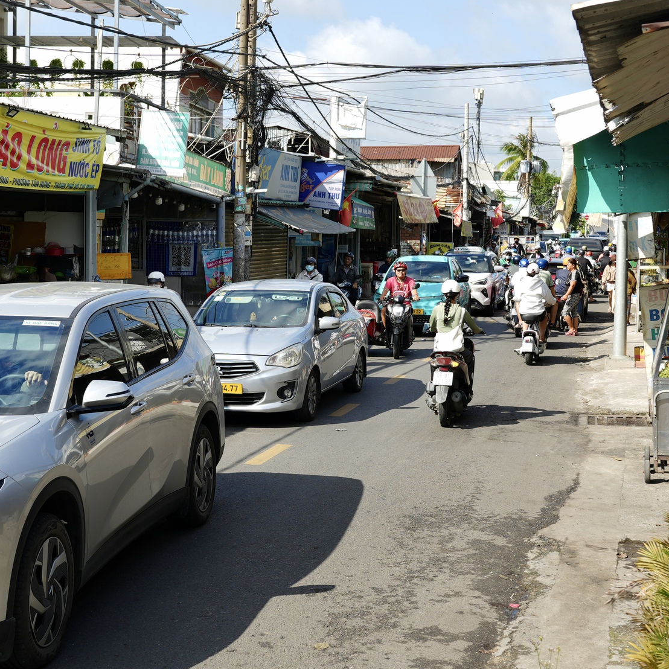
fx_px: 1203
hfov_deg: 31.0
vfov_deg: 31.1
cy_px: 300
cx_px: 260
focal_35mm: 55
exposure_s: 1/320
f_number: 5
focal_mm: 28
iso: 80
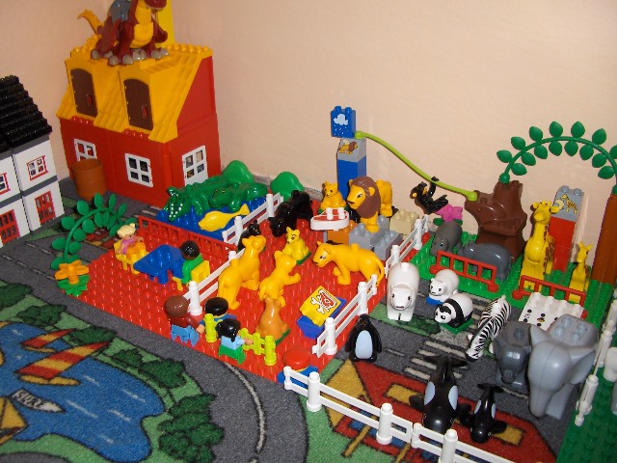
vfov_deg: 40.7
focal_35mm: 35
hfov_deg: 52.6
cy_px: 232
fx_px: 624
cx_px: 308
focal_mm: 5.8
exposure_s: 1/60
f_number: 2.6
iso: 100
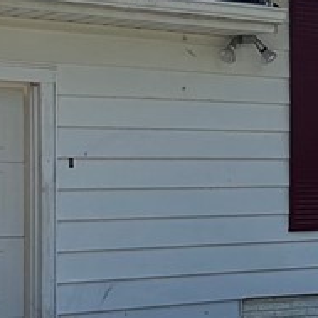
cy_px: 209
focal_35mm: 105
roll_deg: +0.0
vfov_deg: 16.5
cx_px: 224
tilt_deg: -0.6
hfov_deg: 16.5
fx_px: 1091
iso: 40
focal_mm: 2.22
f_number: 2.2
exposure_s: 1/1855
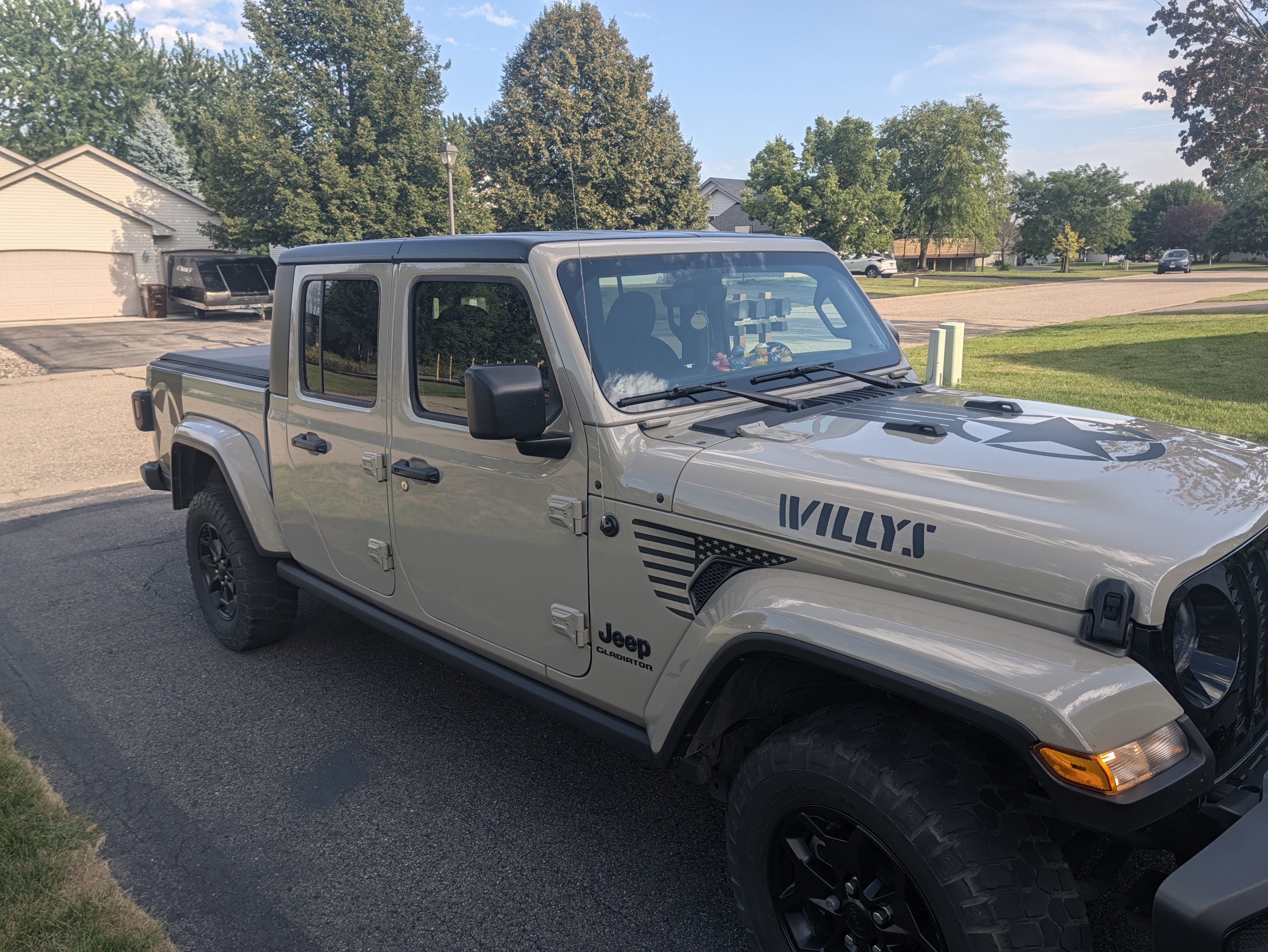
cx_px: 634
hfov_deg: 71.6
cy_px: 476
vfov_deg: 56.9
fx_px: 880
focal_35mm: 24
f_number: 1.68
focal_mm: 6.9
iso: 24
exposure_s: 1/913
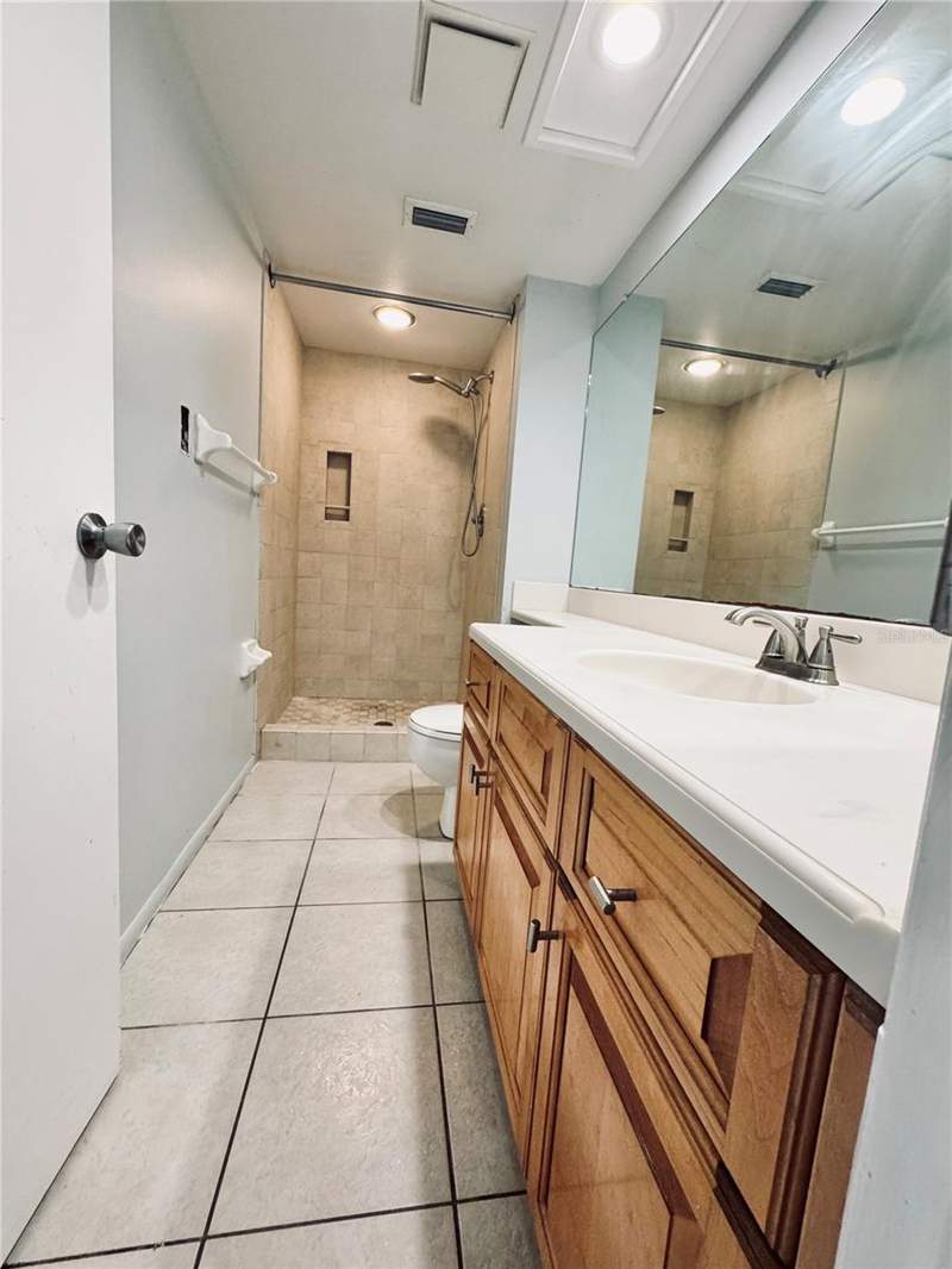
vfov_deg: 102.1
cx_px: 476
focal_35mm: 14
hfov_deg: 85.7
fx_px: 513
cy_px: 634
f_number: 2.2
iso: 250
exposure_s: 1/120
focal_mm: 2.22
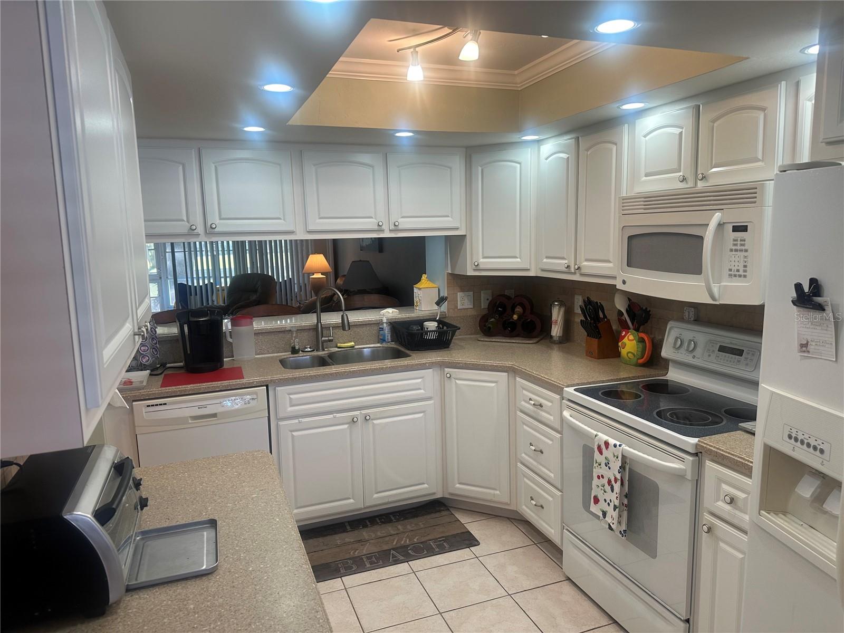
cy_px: 316
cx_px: 422
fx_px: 585
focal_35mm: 24
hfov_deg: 71.6
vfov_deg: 56.8
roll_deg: +1.0
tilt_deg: -8.3
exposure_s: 1/120
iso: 80
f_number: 1.78
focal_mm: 6.86
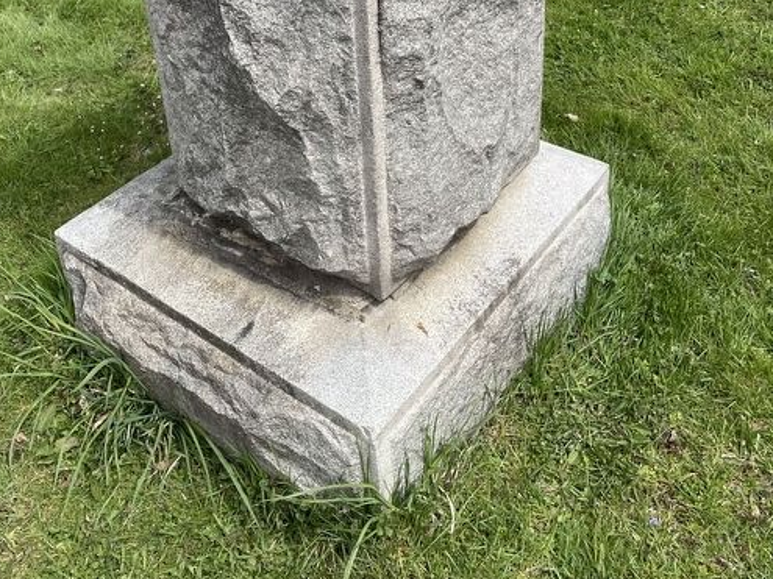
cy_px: 37
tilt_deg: -29.1
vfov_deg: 32.3
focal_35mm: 42
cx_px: 344
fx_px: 938
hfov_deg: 44.7
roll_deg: +4.6
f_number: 1.6
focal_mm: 4.2
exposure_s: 1/2959
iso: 32
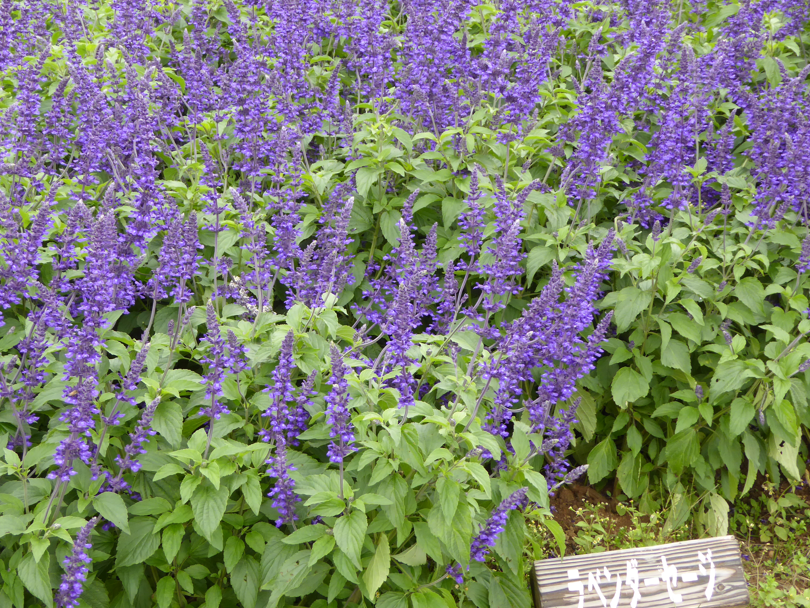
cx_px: 308
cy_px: 300
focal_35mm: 73
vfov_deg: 20.2
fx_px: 1708
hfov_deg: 26.6
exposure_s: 1/60
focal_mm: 9.6
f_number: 4.1
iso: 200
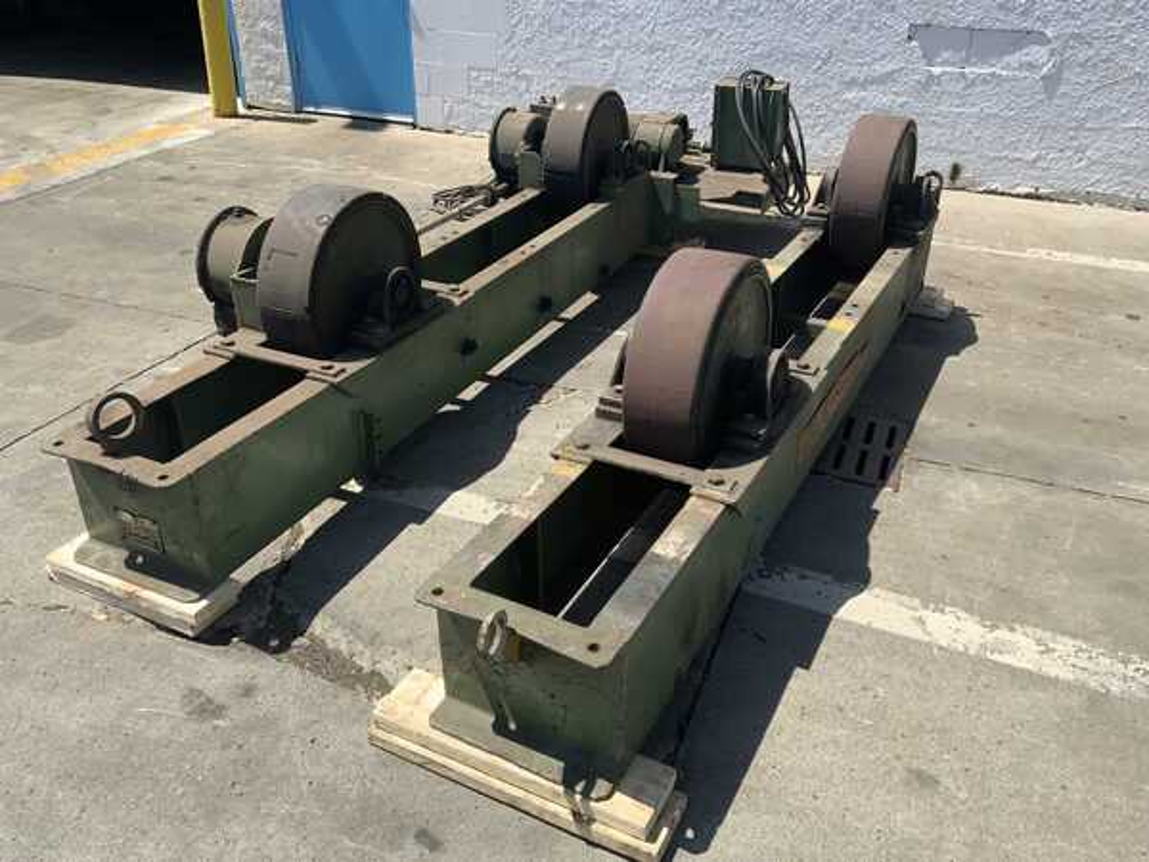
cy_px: 431
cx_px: 574
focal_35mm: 29
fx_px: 963
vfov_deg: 48.2
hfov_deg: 61.7
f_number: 1.8
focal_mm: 3
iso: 16
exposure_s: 1/1342
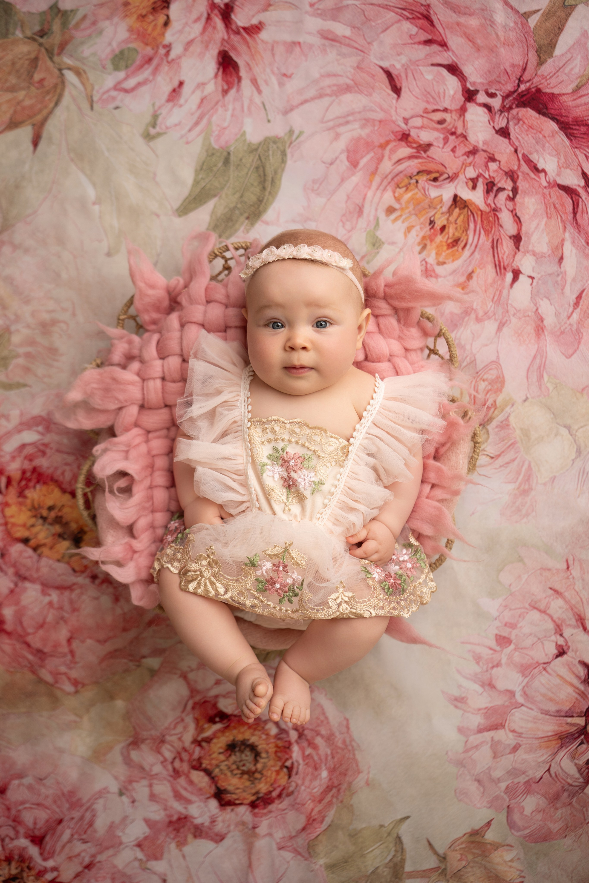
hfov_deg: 37.9
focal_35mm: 35
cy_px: 442
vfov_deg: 54.4
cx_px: 294
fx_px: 859
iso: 100
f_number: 2
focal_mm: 35
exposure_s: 1/160
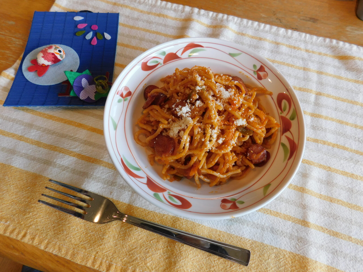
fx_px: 241
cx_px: 182
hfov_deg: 73.9
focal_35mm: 23
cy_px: 136
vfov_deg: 58.9
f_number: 3
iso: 125
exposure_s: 1/80
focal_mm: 4
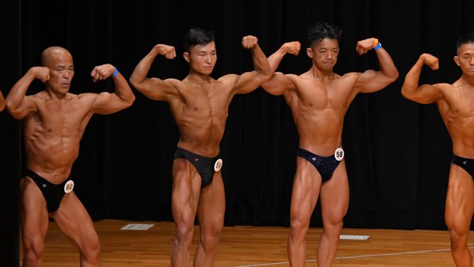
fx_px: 3999
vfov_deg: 3.8
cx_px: 275
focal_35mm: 318
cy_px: 176
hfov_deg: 6.8
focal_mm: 160
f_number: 5.6
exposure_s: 1/400
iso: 3200
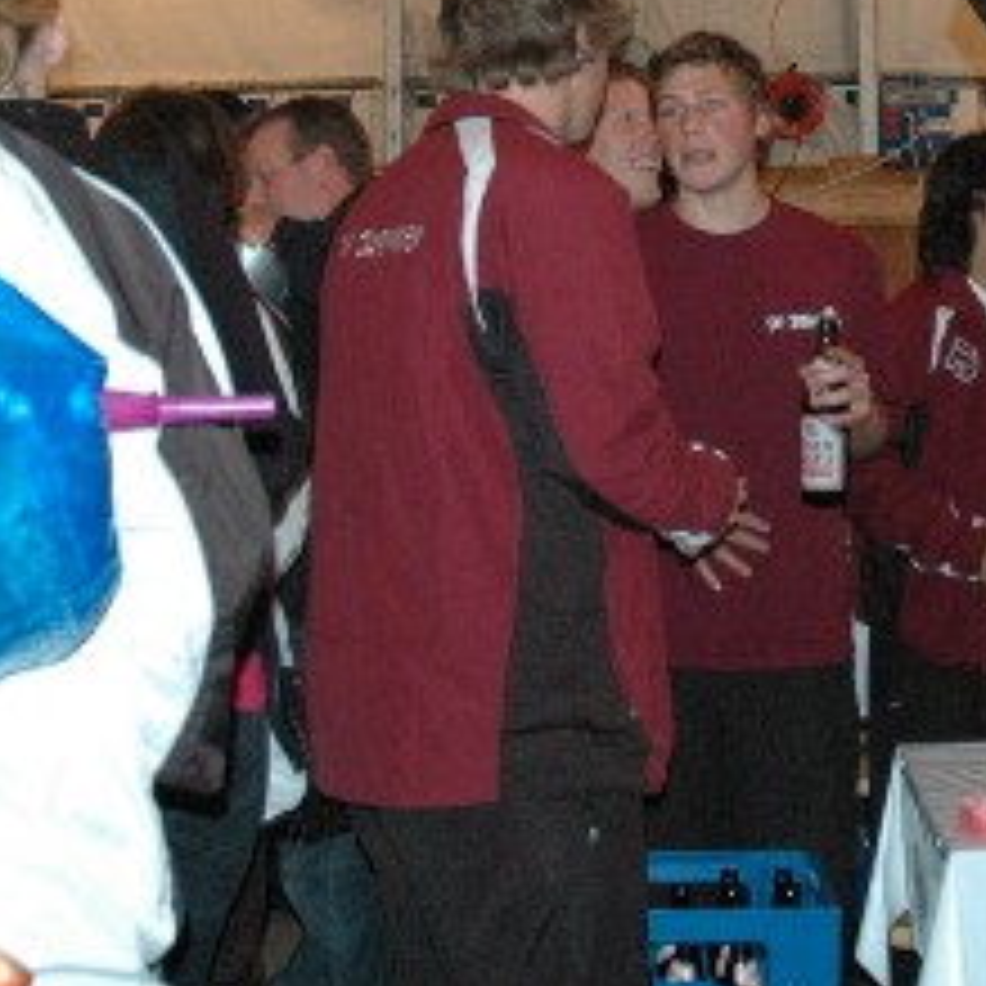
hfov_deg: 25.5
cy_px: 59
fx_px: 2159
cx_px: 711
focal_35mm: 67
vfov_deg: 24.8
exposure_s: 1/60
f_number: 4.5
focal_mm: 18
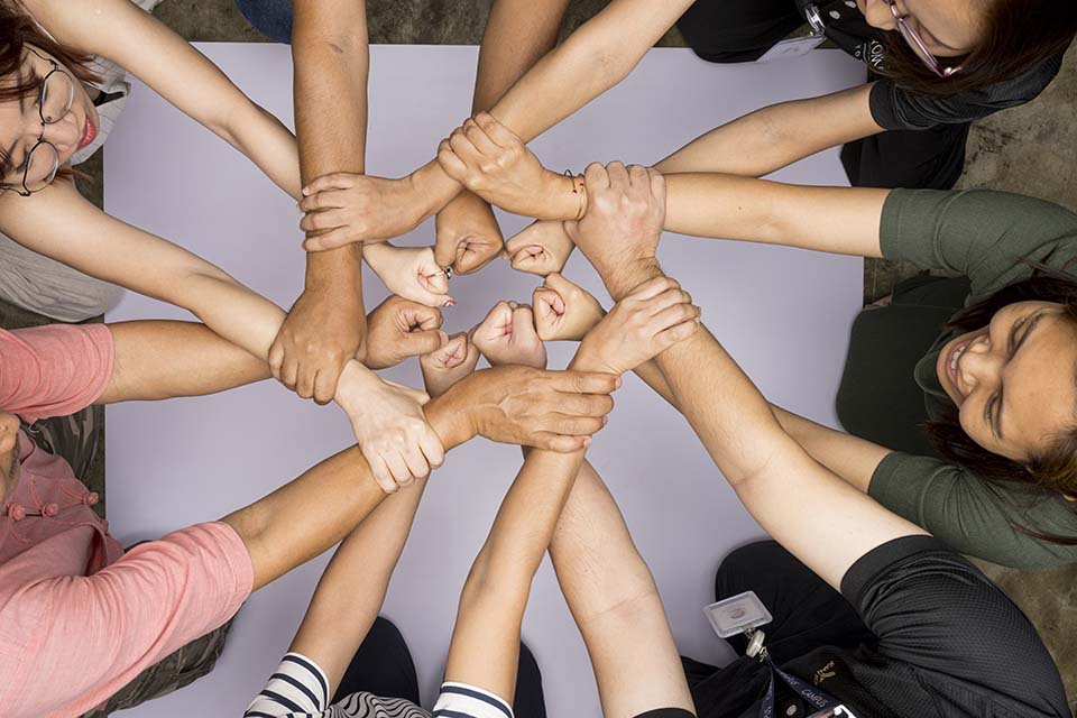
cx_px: 538
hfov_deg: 55.8
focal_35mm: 34
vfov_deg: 38.9
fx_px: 1017
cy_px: 359
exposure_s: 1/200
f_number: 7.1
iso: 64
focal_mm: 34
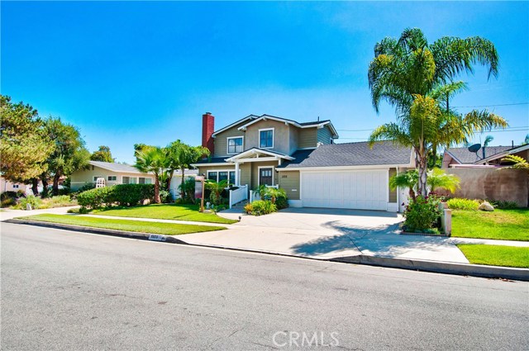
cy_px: 176
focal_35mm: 20
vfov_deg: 63.1
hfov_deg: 85.5
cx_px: 264
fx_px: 286
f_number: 16
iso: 200
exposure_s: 1/60
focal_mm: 13
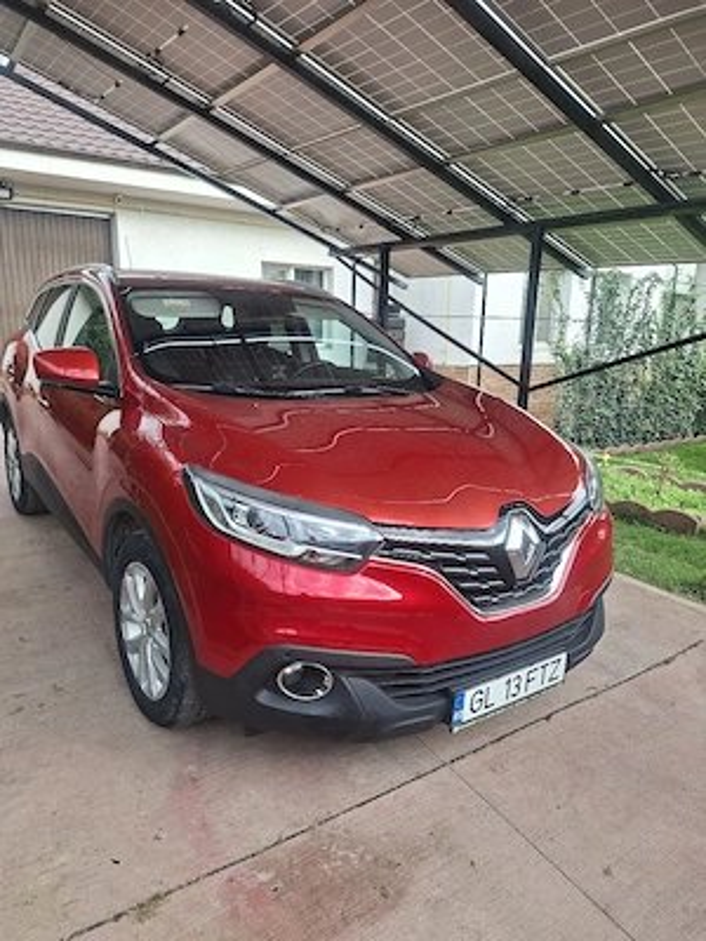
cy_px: 470
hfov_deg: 58.9
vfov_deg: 73.9
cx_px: 353
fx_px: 625
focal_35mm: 23
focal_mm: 5.54
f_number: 1.8
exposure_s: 1/222
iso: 50
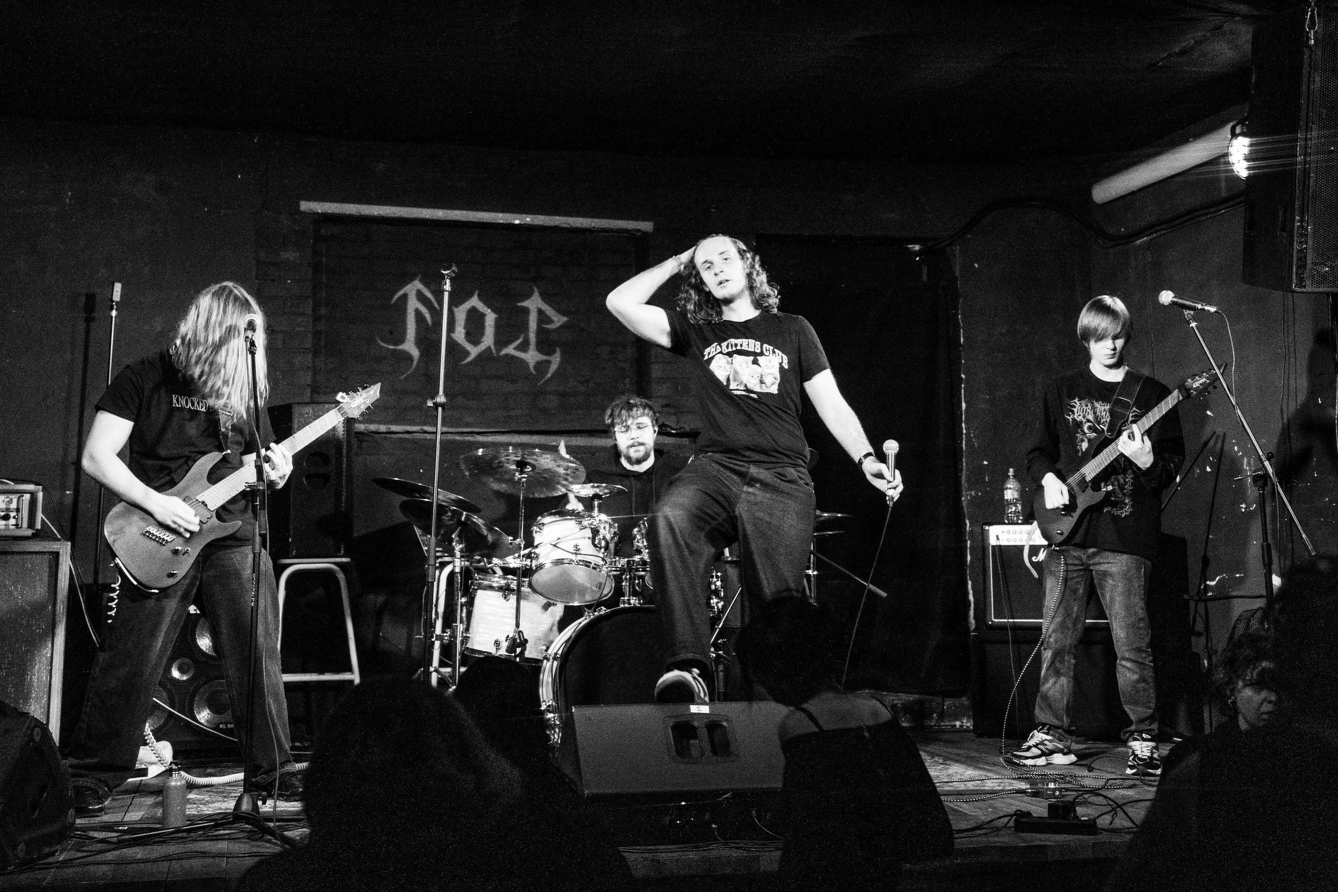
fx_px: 1674
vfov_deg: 29.8
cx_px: 674
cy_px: 377
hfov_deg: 43.6
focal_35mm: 45
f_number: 2.8
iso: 5000
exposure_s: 1/80
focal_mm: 39
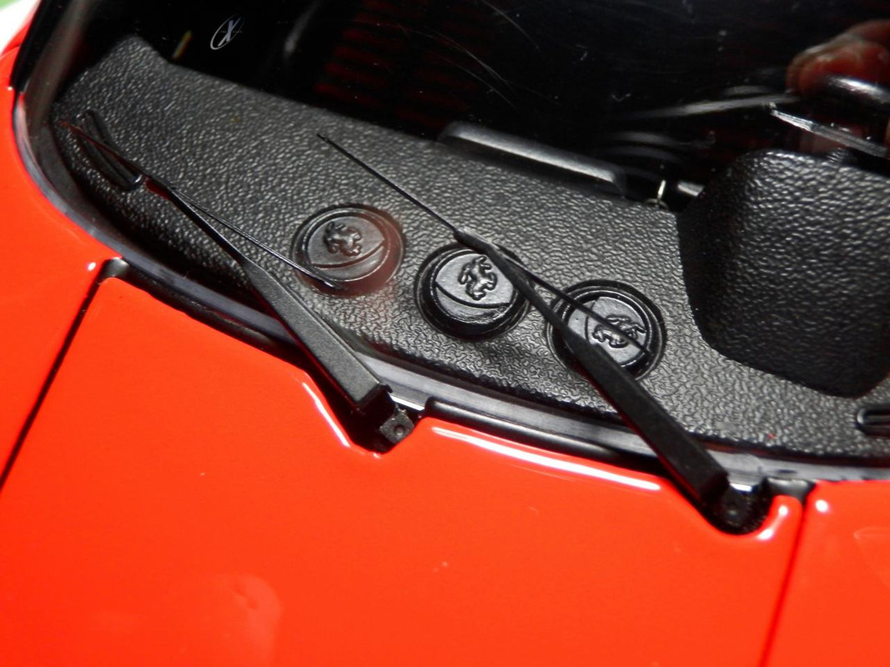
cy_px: 334
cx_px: 445
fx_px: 1080
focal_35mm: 42
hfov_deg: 44.8
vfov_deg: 34.3
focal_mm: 7.4
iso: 400
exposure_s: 1/20
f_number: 4
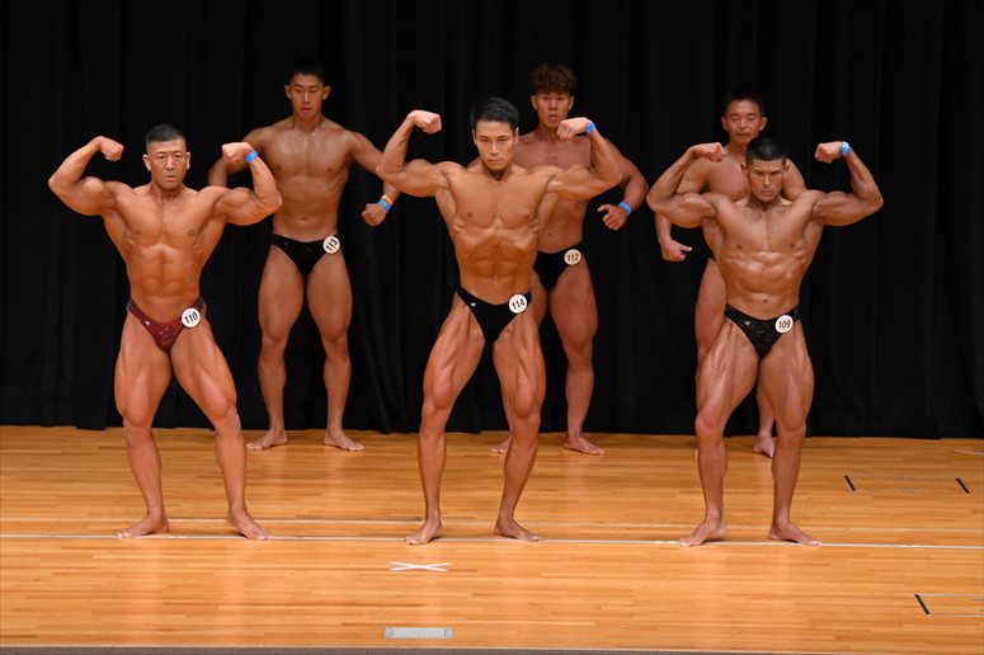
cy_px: 328
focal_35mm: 202
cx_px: 492
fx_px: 5519
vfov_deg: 6.8
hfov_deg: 10.2
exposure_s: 1/400
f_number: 5.6
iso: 3200
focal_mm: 135
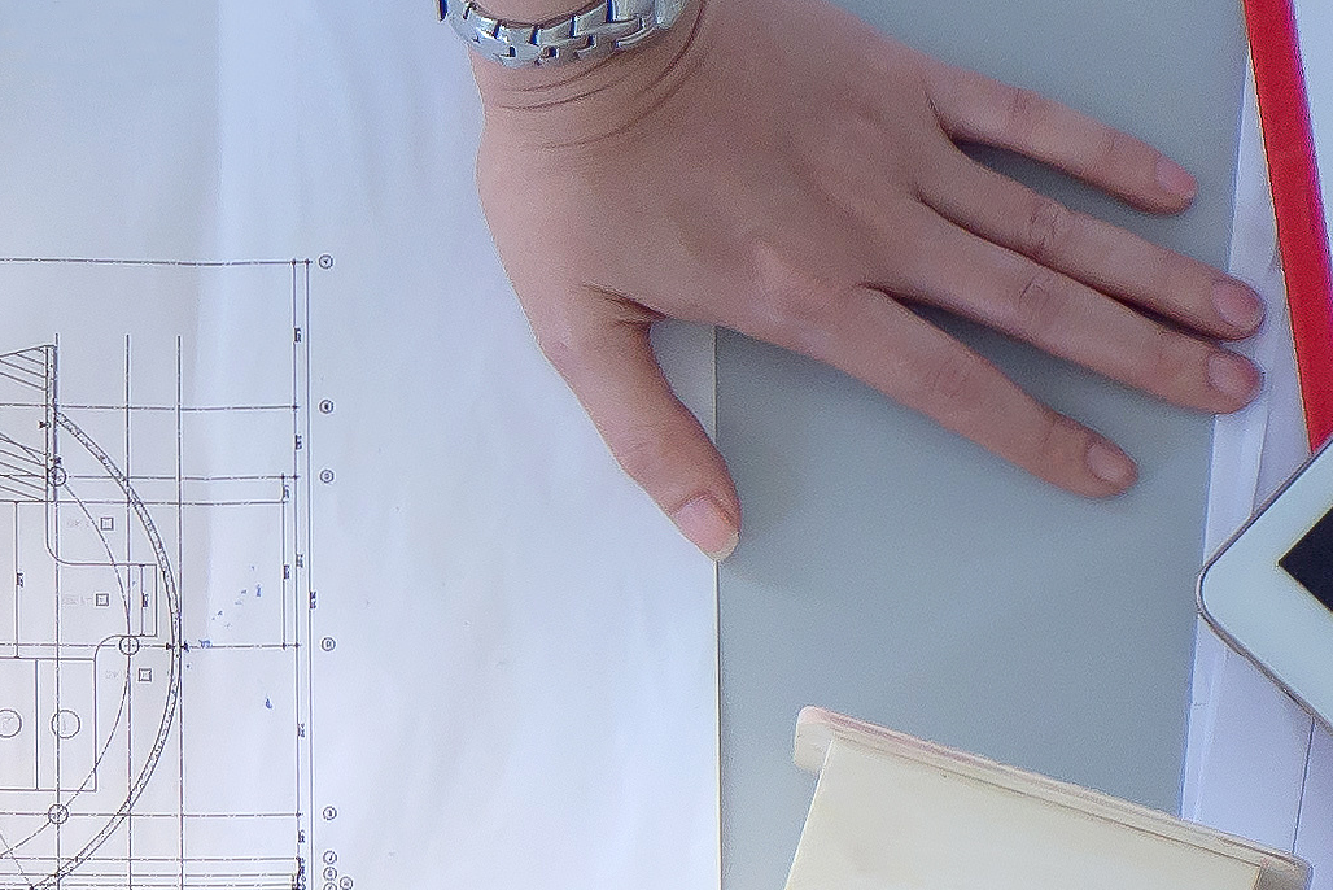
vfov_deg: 2.3
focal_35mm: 611
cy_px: 1111
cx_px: -1095
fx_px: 22629
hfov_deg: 3.4
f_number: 5
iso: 100
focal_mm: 70
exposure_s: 1/100
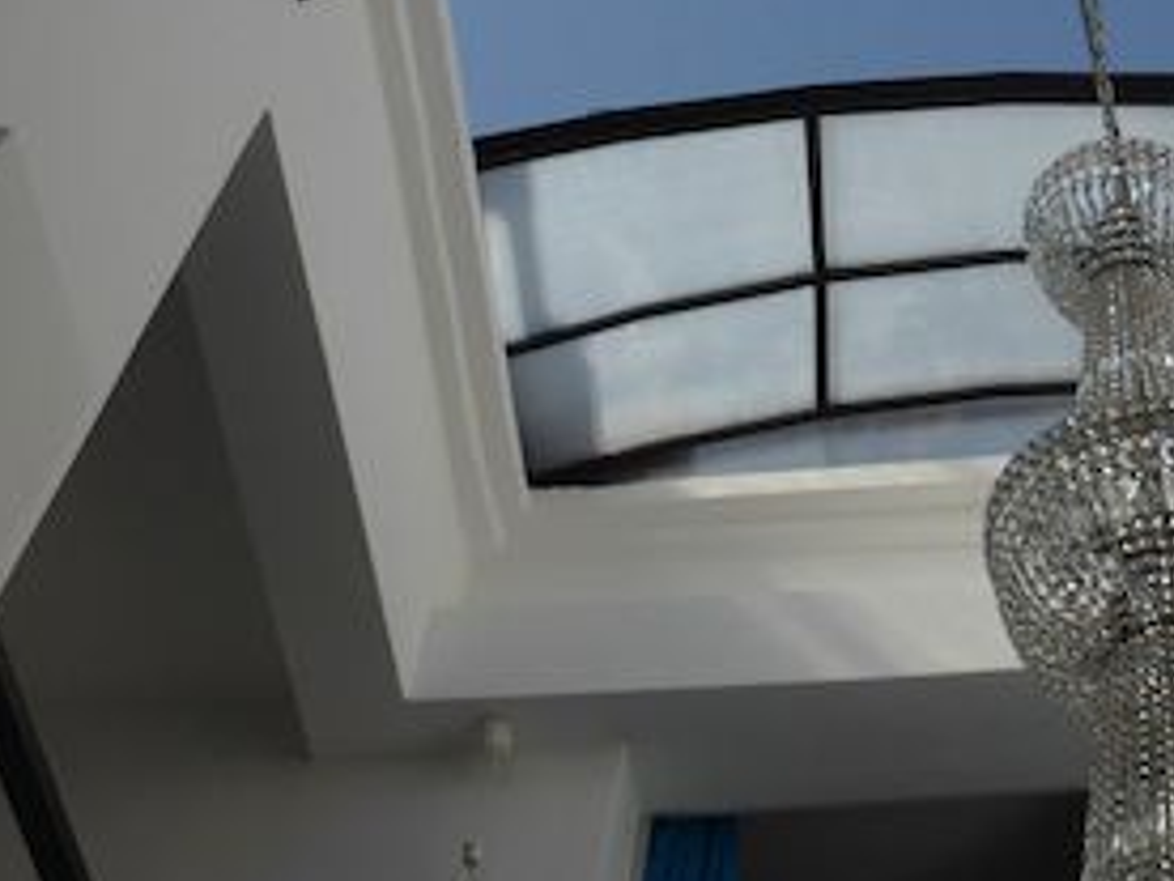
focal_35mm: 58
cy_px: 221
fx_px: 1967
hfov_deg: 32.0
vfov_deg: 24.9
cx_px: 995
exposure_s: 1/1300
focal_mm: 4.3
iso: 100
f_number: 3.3
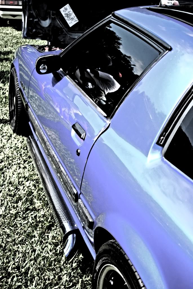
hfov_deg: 28.2
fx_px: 385
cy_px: 144
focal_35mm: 48
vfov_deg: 41.1
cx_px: 96
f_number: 6.3
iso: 100
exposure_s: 1/160
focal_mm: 32
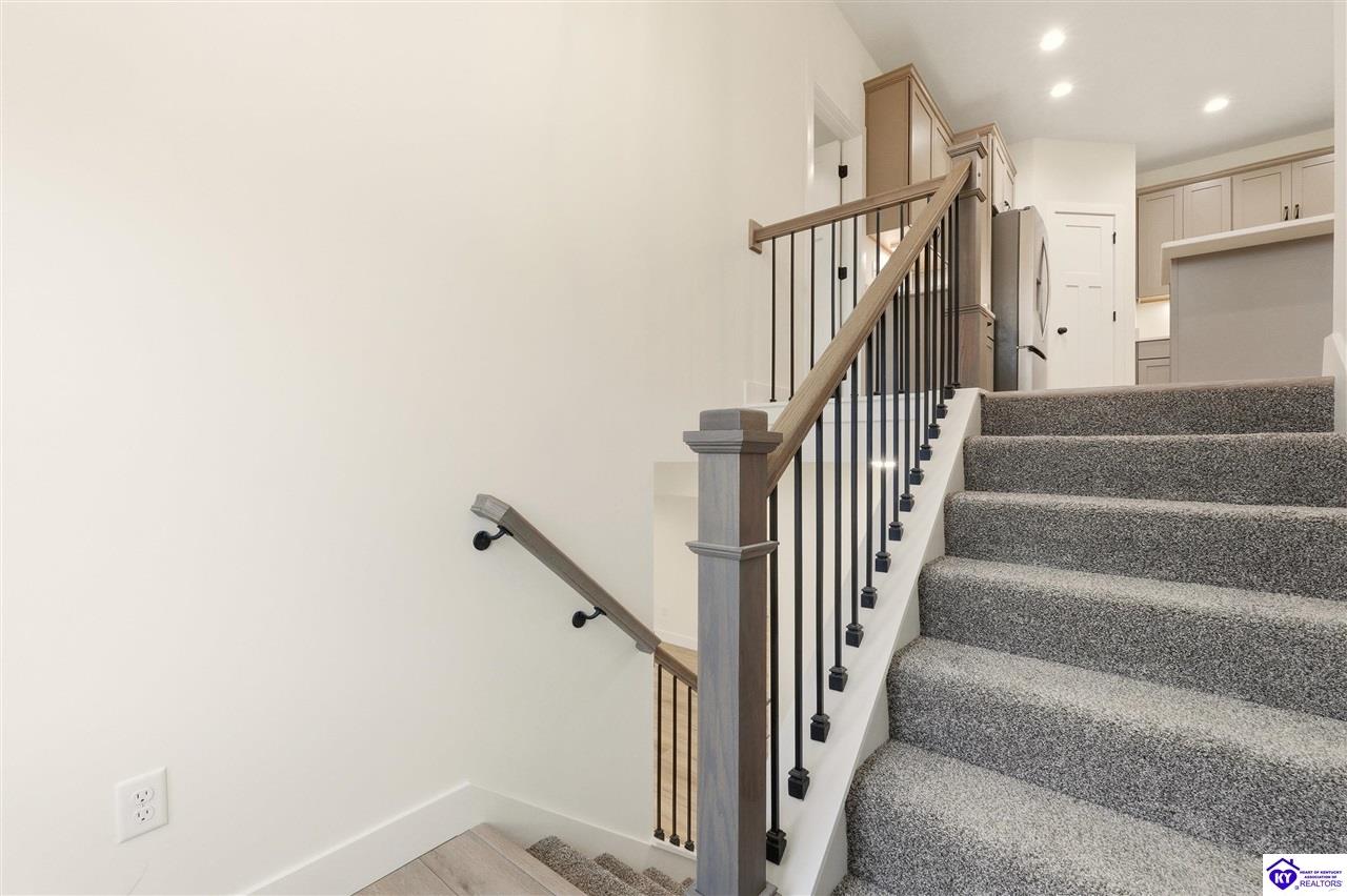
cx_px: 674
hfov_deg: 100.4
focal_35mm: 15
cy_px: 448
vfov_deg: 77.3
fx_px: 561
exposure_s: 1/250
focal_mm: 10
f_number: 9
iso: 400
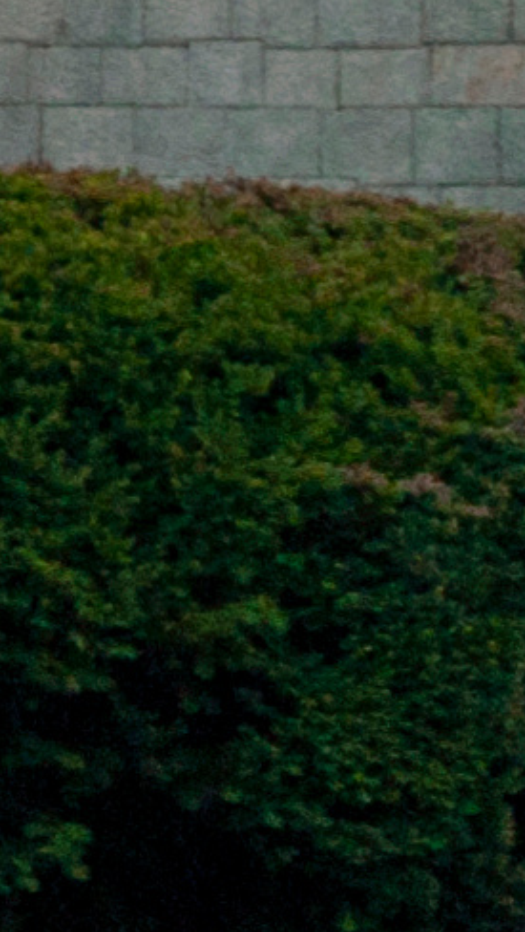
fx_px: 5412
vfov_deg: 9.2
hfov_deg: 4.3
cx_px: -2659
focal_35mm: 219
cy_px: -947
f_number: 8
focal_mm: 24
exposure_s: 1/250
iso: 200
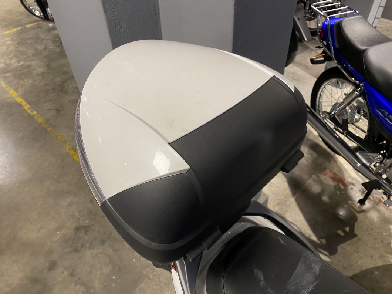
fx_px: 294
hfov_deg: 67.3
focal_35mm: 26
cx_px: 196
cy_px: 147
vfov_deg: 53.1
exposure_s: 1/50
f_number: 1.8
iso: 100
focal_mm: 4.25
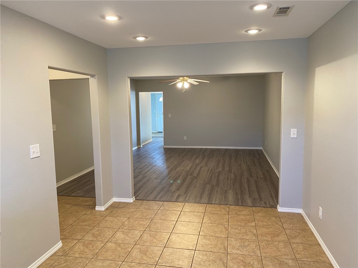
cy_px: 134
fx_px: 269
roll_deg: +0.9
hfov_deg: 67.3
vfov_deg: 53.1
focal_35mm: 26
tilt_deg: -5.5
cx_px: 179
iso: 100
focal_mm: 4.25
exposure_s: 1/60
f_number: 1.8
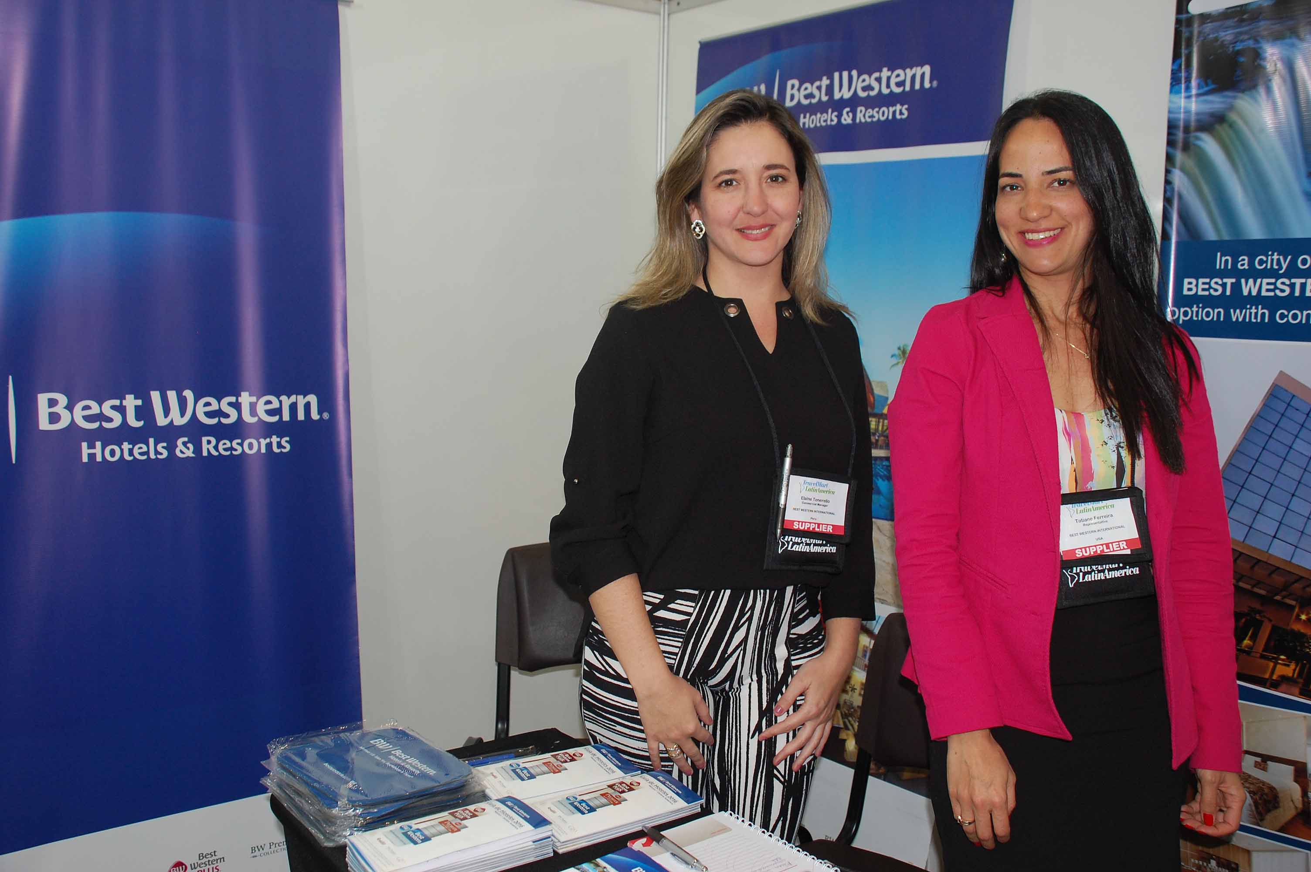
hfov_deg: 53.2
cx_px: 656
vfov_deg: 36.8
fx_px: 1310
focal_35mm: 36
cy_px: 436
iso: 400
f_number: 4
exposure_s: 1/60
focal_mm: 24
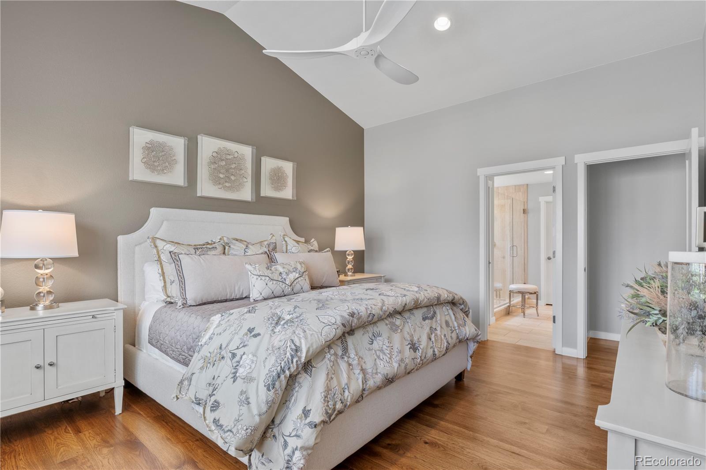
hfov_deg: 92.5
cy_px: 235
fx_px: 338
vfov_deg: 69.6
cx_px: 353
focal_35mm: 17
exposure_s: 1/6
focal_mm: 11.5
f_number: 8
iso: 160
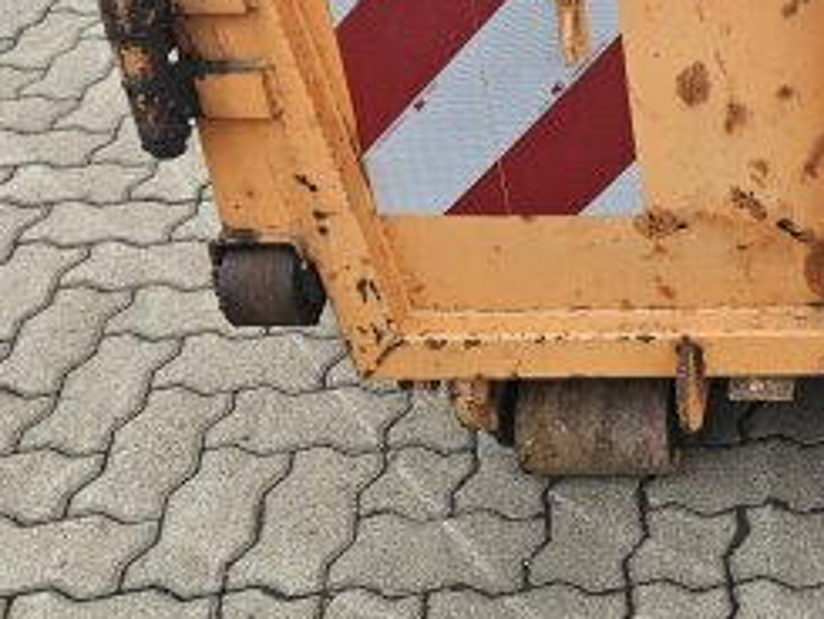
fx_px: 1429
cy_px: 138
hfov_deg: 29.3
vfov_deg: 24.1
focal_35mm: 60
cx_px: 888
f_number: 1.8
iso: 25
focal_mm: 5.4
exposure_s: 1/713
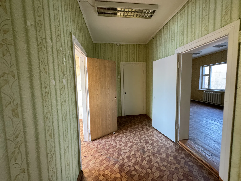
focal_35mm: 14
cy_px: 90
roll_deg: -1.1
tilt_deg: -5.1
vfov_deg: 85.7
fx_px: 97
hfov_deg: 102.1
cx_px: 120
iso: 500
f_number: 2.2
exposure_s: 1/50
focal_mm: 2.22
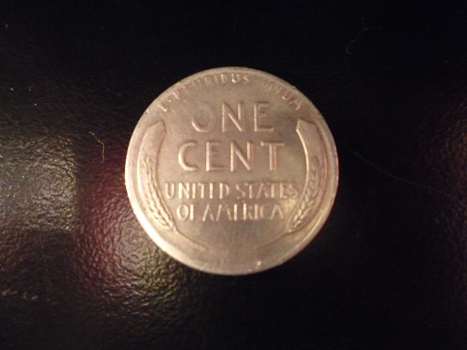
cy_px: 175
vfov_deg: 46.8
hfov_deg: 60.0
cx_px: 234
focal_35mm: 30
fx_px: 405
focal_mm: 5.2
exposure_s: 1/20
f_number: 3.3
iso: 800
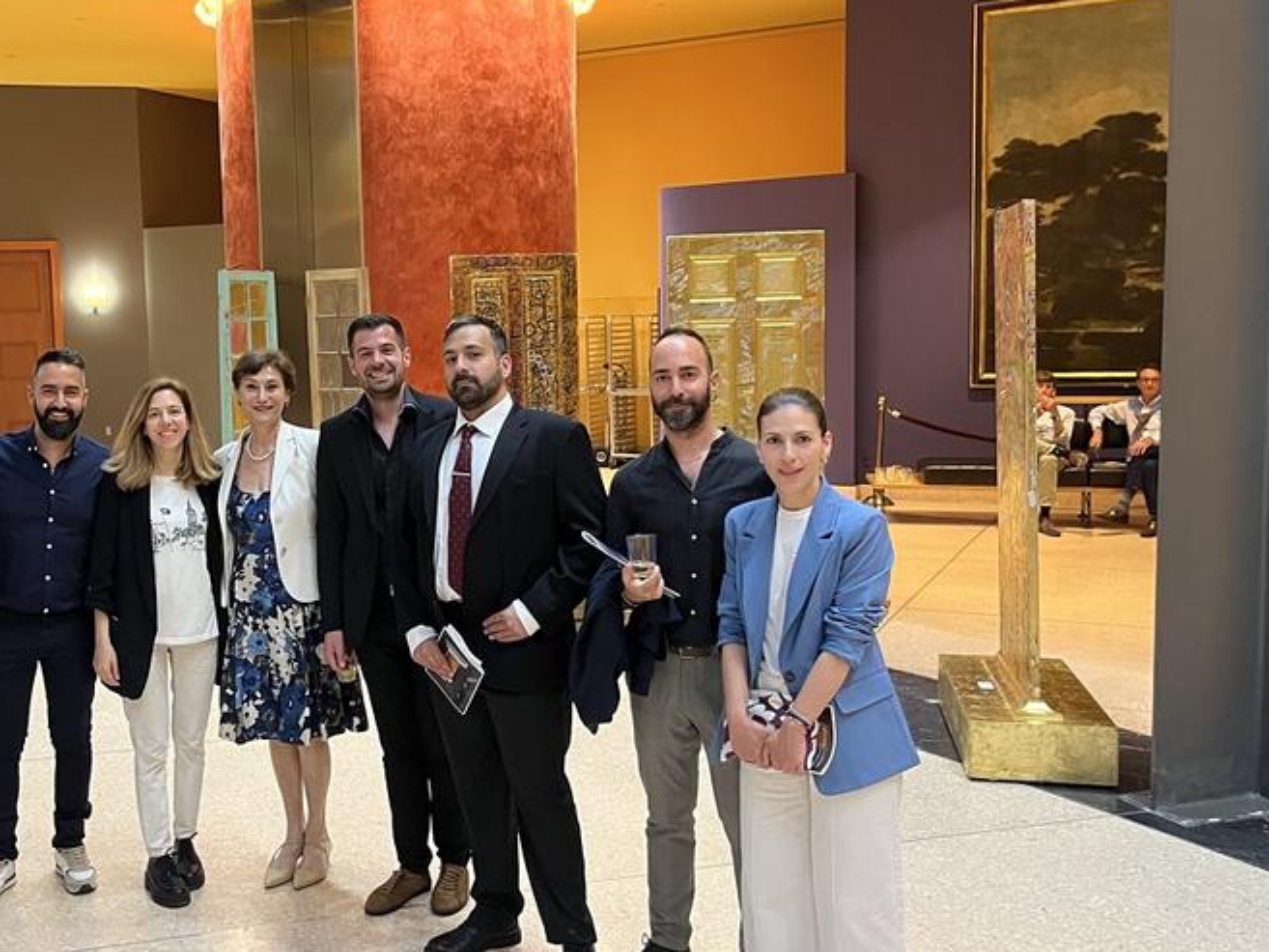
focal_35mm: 38
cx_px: 396
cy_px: 462
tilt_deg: -5.5
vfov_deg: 37.7
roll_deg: +1.8
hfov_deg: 47.9
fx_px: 1393
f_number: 1.6
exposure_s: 1/60
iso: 500
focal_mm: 5.1
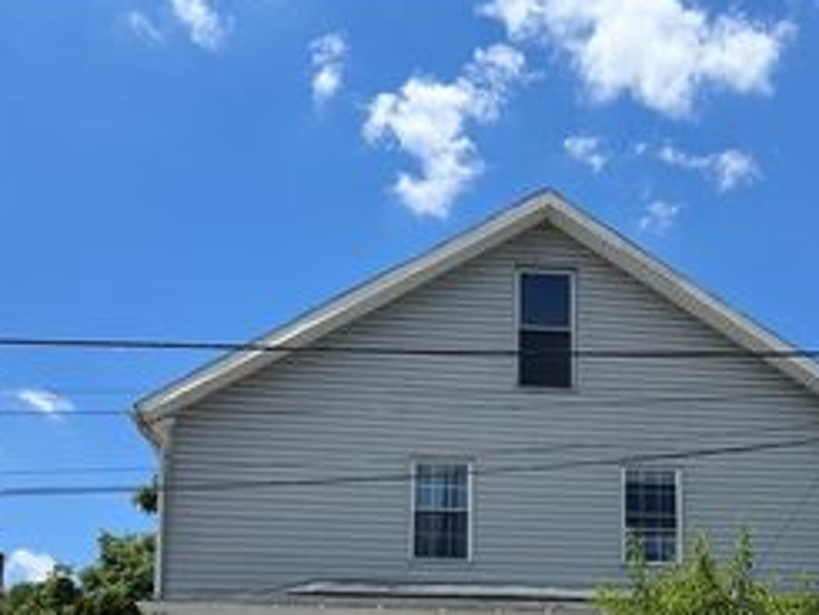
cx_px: 545
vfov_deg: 28.2
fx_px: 1160
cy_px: 593
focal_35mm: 49
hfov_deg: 38.5
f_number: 1.78
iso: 80
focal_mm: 6.76
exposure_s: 1/5814
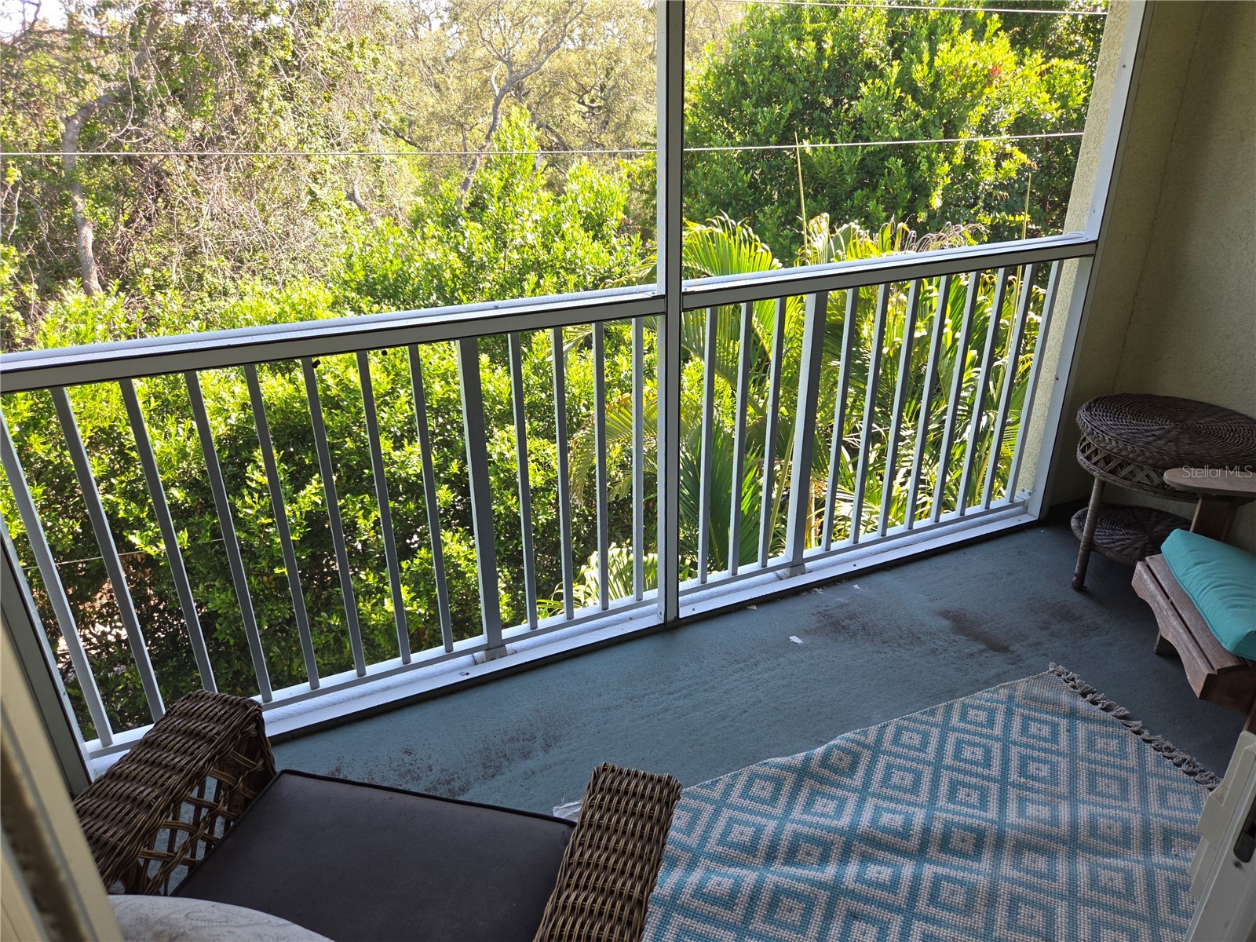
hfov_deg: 73.9
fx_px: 835
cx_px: 628
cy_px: 471
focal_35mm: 23
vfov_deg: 58.9
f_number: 1.8
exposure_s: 1/120
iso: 32
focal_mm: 5.4
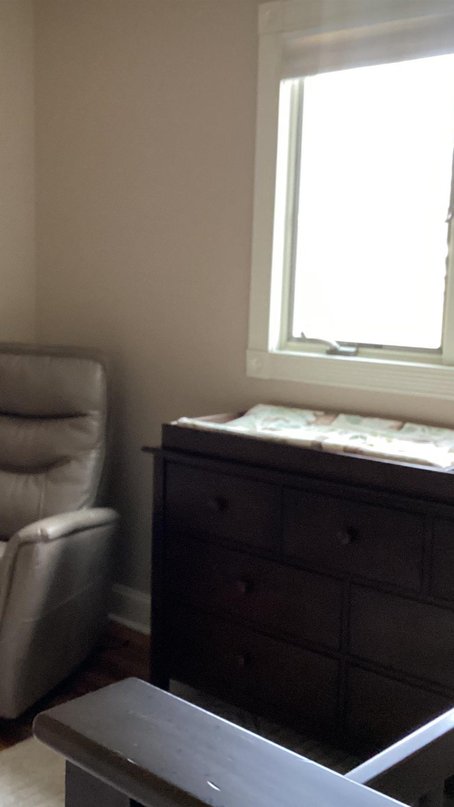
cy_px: 412
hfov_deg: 25.5
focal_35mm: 46
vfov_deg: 44.6
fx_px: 984
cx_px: 80
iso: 400
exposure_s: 1/30
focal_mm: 3.3
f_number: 2.4
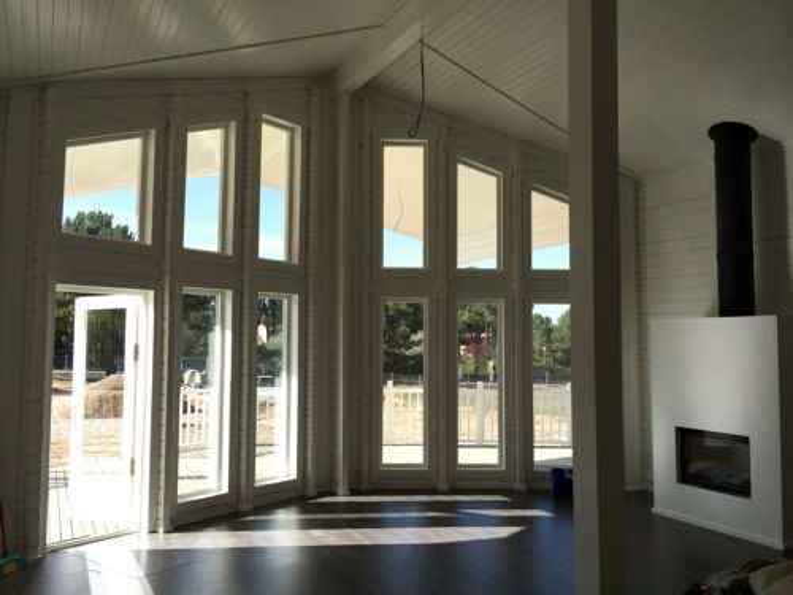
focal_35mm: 30
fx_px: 687
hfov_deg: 60.0
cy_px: 298
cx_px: 396
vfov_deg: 46.8
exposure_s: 1/1244
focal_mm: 4.12
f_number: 2.2
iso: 40
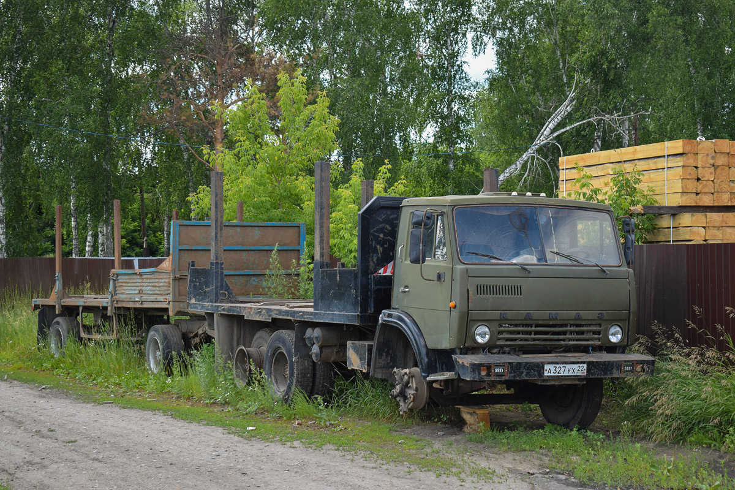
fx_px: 1470
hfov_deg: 28.1
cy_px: 245
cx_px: 368
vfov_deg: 18.9
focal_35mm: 72
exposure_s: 1/250
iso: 200
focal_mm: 48
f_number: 5.6
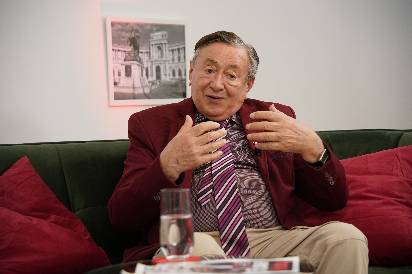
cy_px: 137
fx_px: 1076
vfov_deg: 14.6
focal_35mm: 94
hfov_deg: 21.7
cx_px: 206
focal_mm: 94
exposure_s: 1/320
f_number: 4.5
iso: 2500
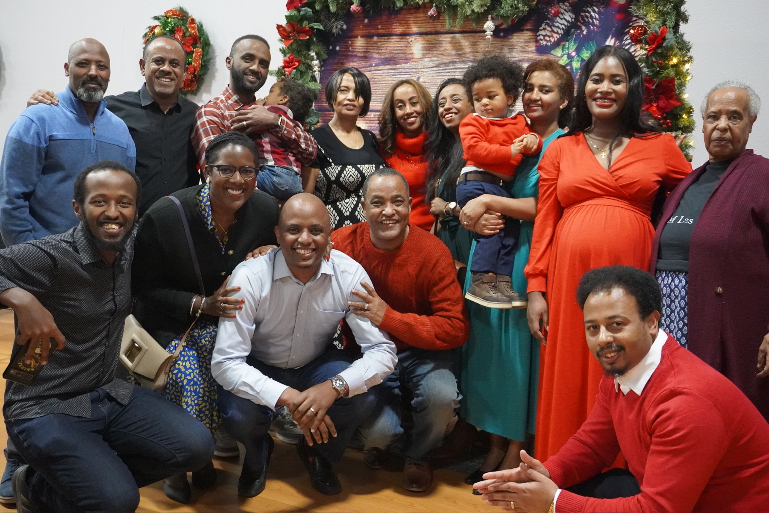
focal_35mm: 39
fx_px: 833
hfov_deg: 49.6
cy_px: 256
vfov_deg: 34.2
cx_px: 384
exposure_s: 1/125
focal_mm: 26
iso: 6400
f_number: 4.5
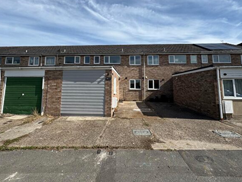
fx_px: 119
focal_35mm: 17
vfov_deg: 74.0
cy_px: 74
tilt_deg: +7.0
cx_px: 122
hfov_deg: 91.0
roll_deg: +0.3
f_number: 2.2
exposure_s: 1/2028
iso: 50
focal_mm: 2.22
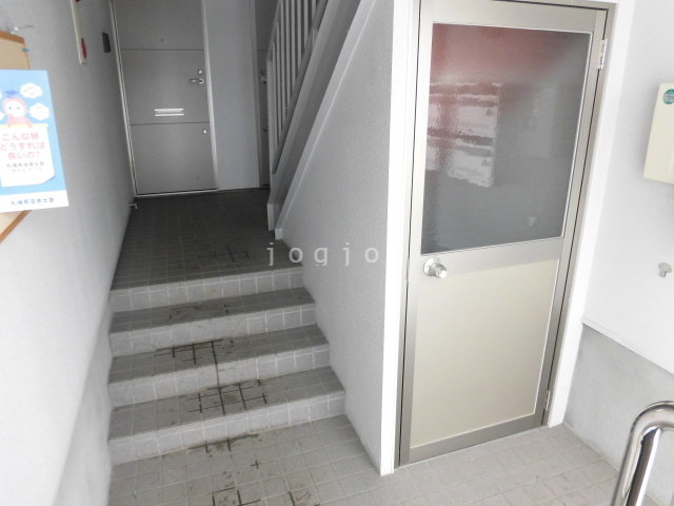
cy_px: 253
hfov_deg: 71.6
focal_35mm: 24
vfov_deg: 56.8
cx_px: 337
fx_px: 467
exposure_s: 1/60
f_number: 3.1
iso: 160
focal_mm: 4.3
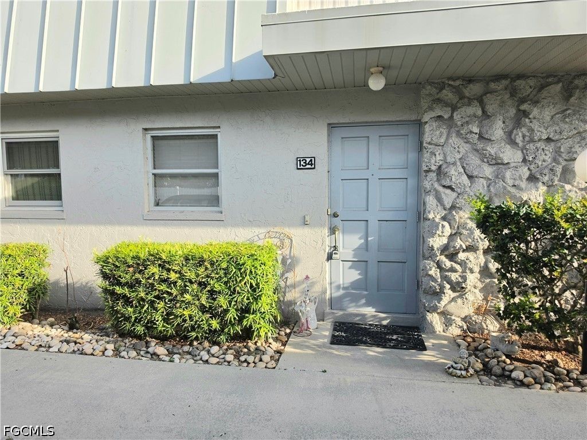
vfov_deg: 58.9
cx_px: 294
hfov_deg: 73.9
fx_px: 390
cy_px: 220
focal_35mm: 23
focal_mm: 6.5
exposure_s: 1/2500
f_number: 1.4
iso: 64
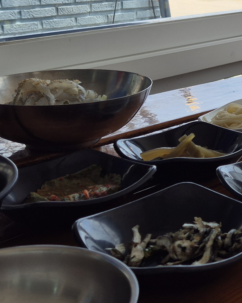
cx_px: 385
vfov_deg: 25.4
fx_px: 663
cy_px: 69
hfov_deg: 18.0
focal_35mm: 74
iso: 25
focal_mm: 5.4
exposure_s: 1/1260
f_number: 1.8
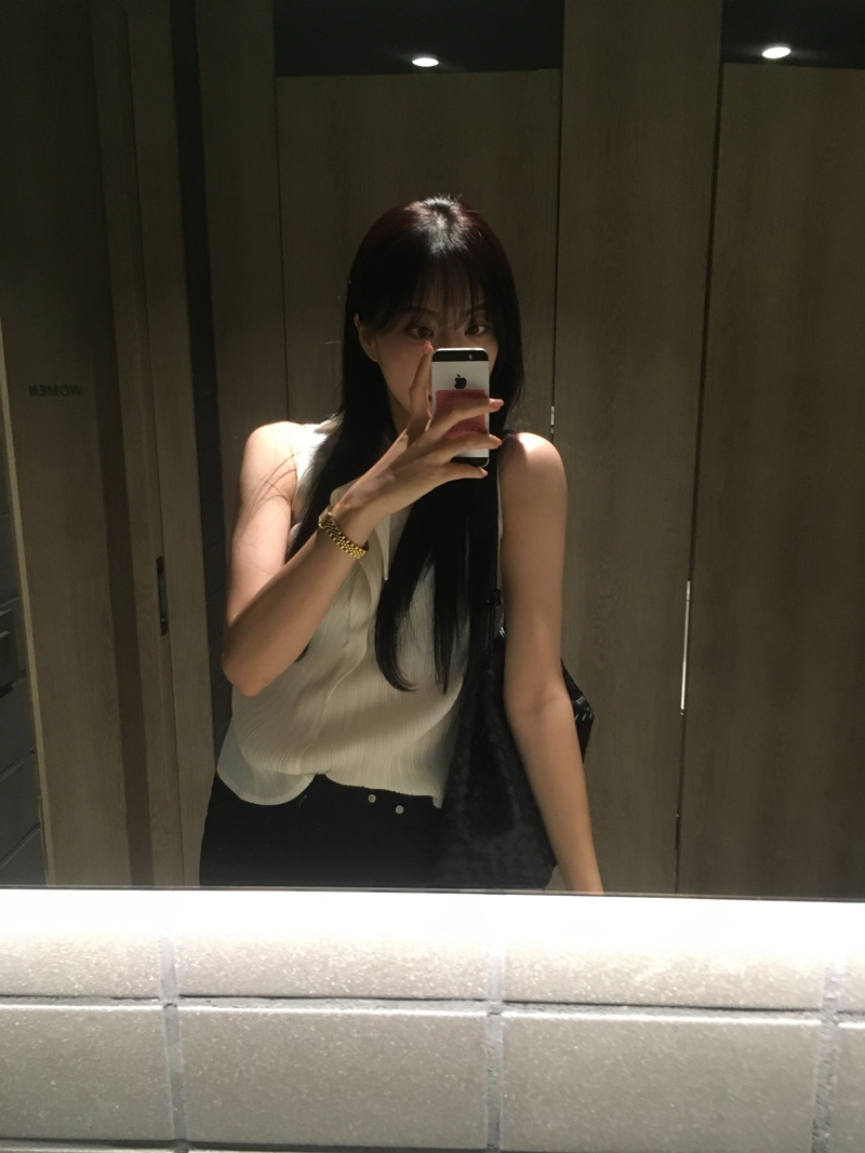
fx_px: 966
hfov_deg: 48.2
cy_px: 576
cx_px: 432
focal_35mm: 29
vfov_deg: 61.7
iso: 200
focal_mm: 4.15
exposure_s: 1/30
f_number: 2.2
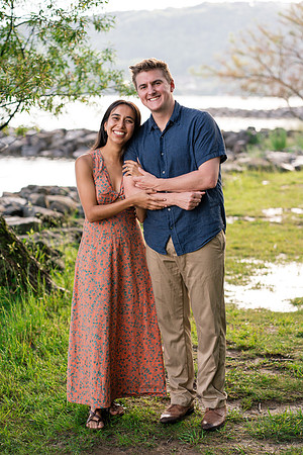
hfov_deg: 16.1
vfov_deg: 23.9
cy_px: 228
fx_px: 1073
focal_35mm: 85
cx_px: 152
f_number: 3.5
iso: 800
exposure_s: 1/1000
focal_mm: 85
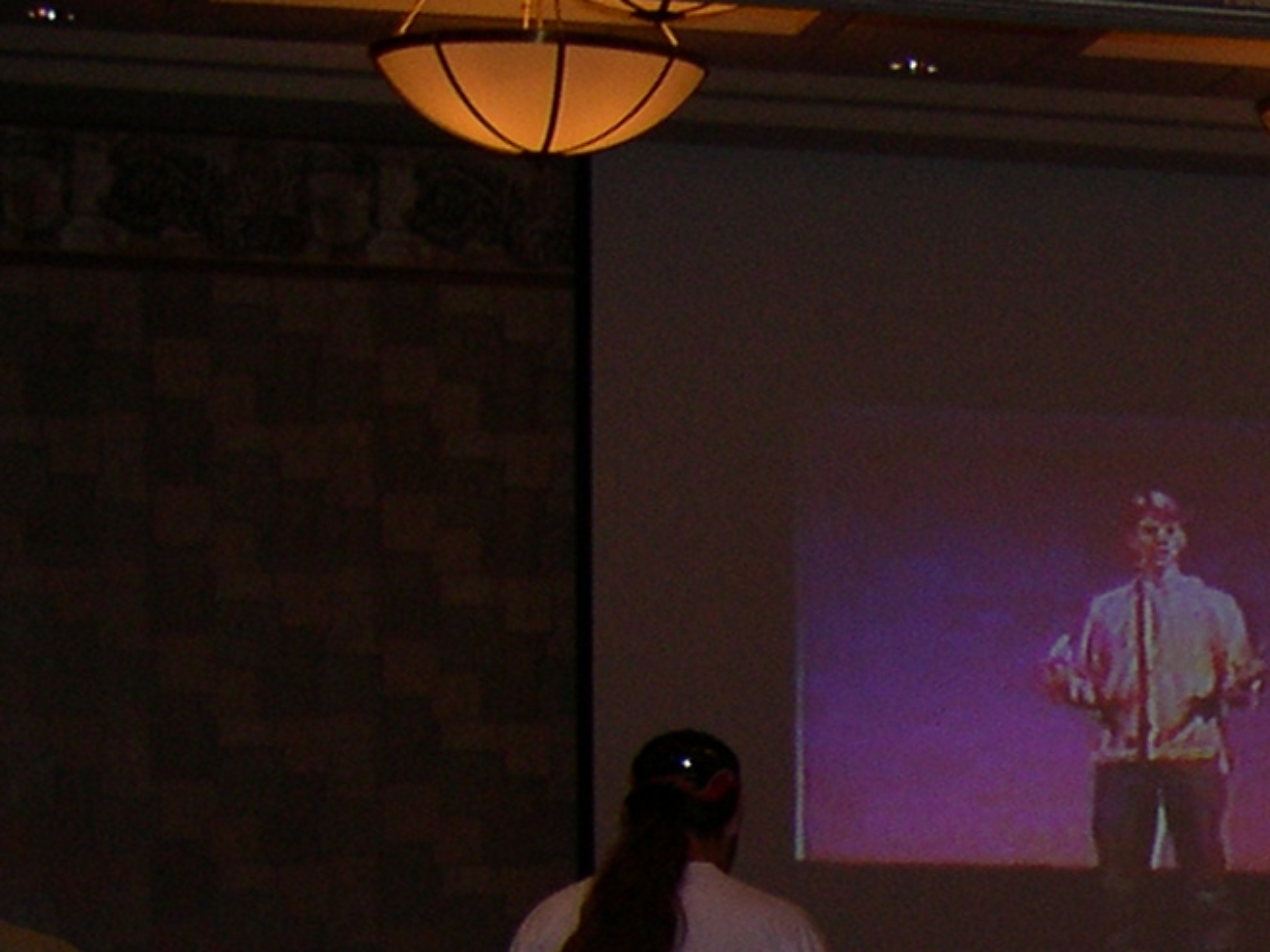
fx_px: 4805
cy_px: 1594
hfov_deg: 13.9
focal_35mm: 131
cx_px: 2056
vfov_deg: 10.7
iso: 128
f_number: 2.8
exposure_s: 1/60
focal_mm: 8
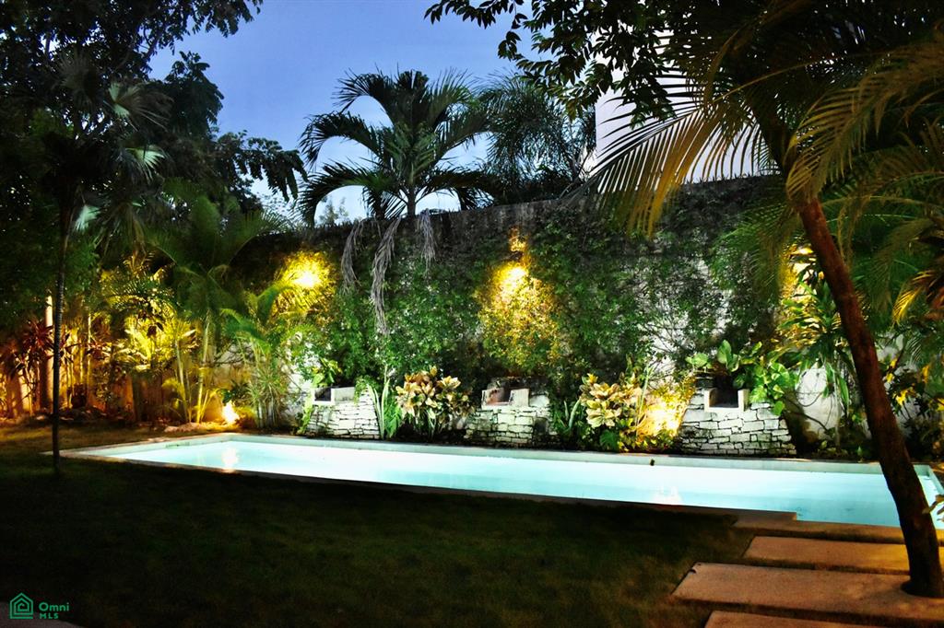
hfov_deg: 67.4
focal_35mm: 27
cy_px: 314
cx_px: 472
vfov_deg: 47.9
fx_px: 708
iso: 7200
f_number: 3.5
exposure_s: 1/30
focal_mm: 18
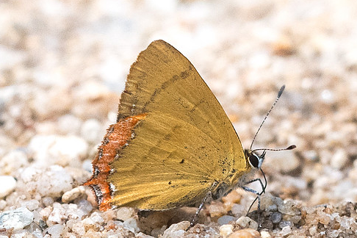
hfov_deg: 1.7
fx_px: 11810
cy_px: 179
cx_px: 217
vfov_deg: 1.2
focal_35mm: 1191
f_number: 5
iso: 640
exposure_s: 1/2500
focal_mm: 150
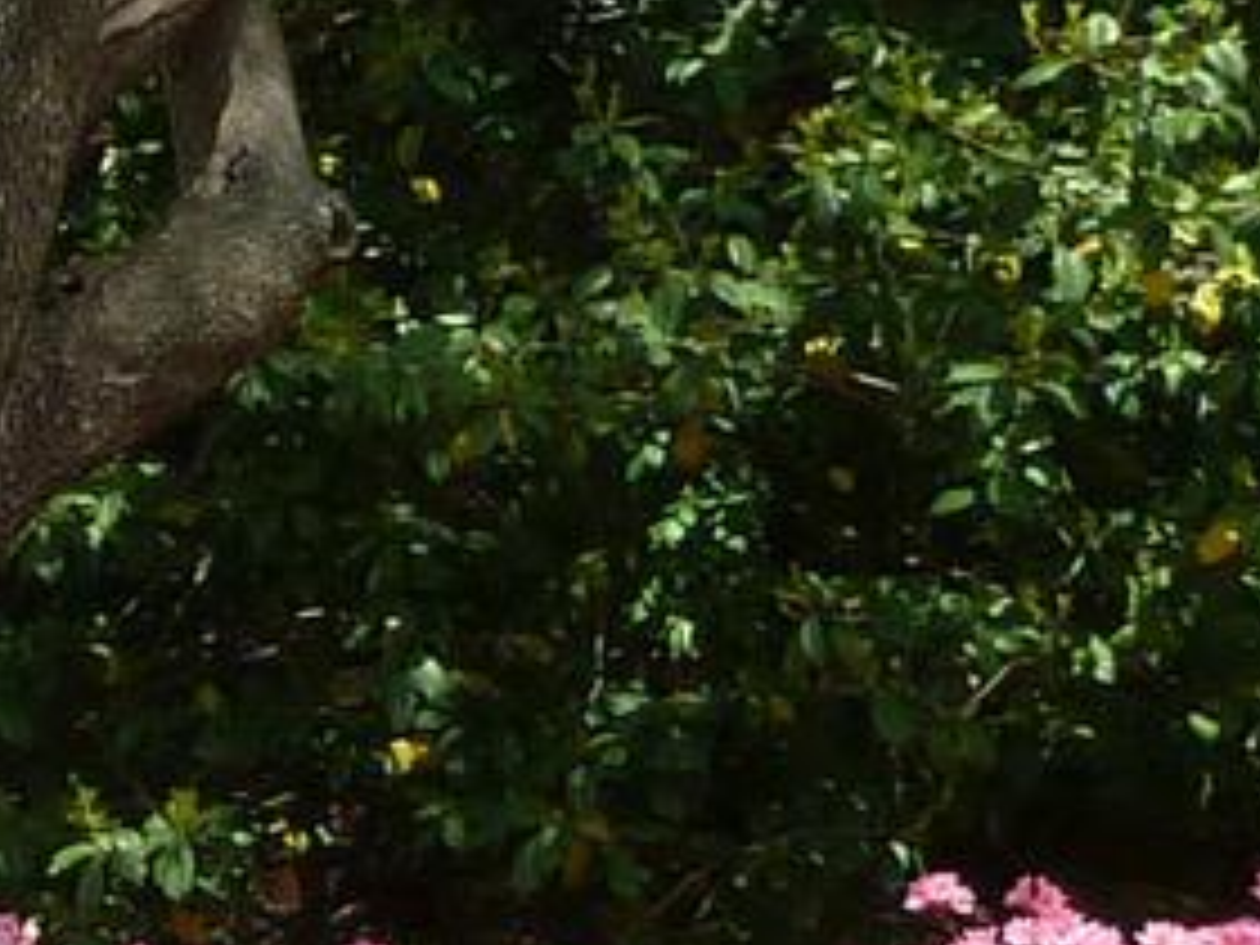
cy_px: 1350
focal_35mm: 234
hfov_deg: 8.2
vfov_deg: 6.3
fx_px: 8517
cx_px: -868
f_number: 4
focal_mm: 5.3
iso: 80
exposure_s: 1/250
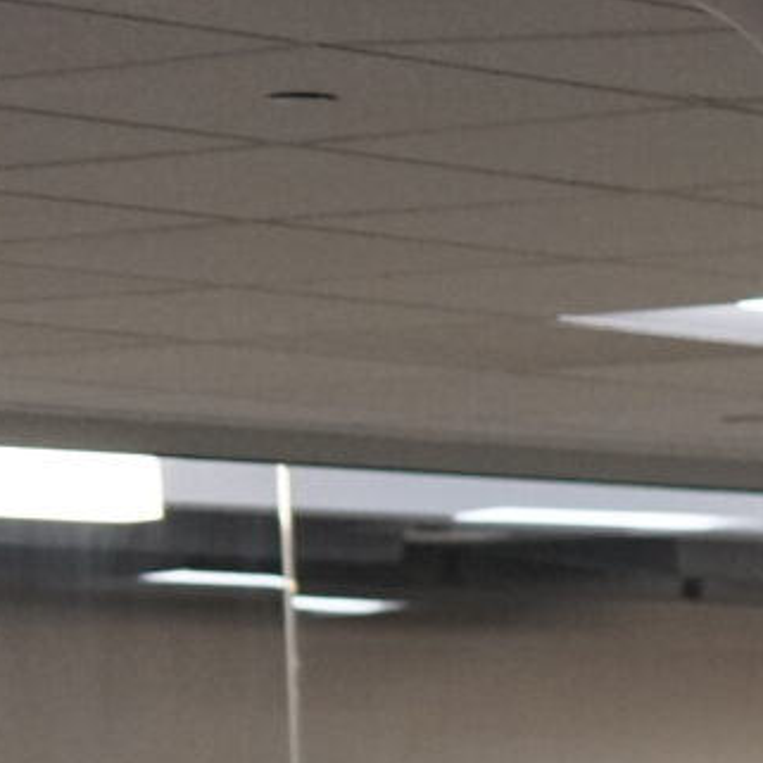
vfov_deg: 5.0
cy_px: 1814
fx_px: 8454
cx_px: 2990
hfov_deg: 4.7
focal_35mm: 339
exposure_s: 1/160
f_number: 4
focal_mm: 50
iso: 1600
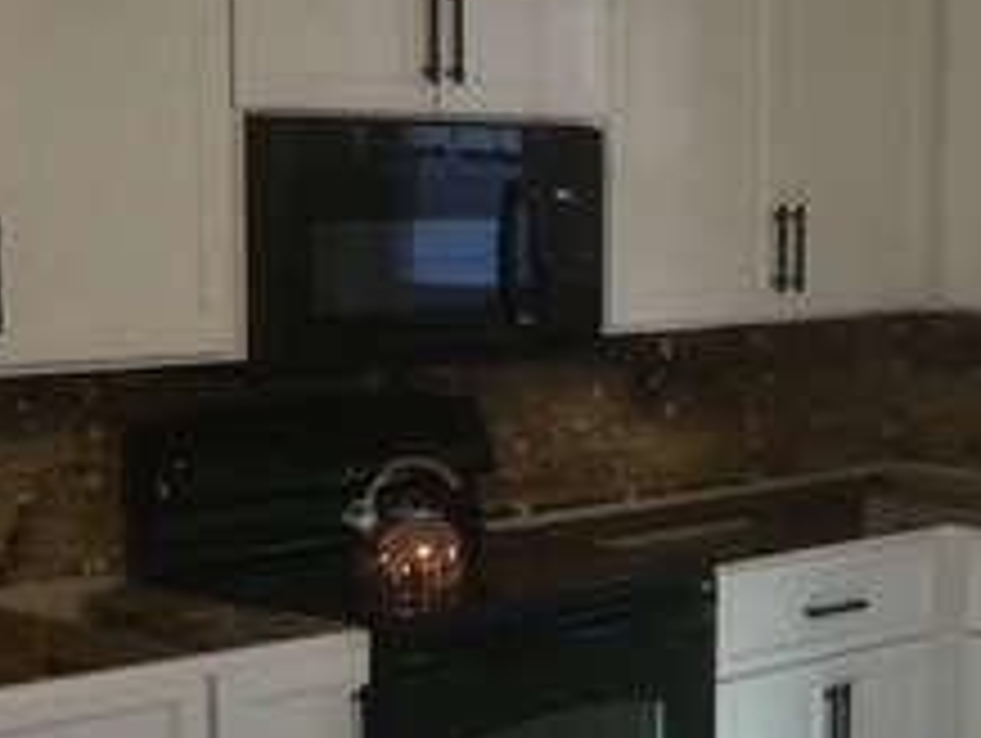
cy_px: 504
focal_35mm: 91
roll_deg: -1.5
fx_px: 2582
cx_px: 774
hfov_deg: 21.3
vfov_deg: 16.2
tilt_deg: -8.0
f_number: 2.4
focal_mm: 3.3
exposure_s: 1/30
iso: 40
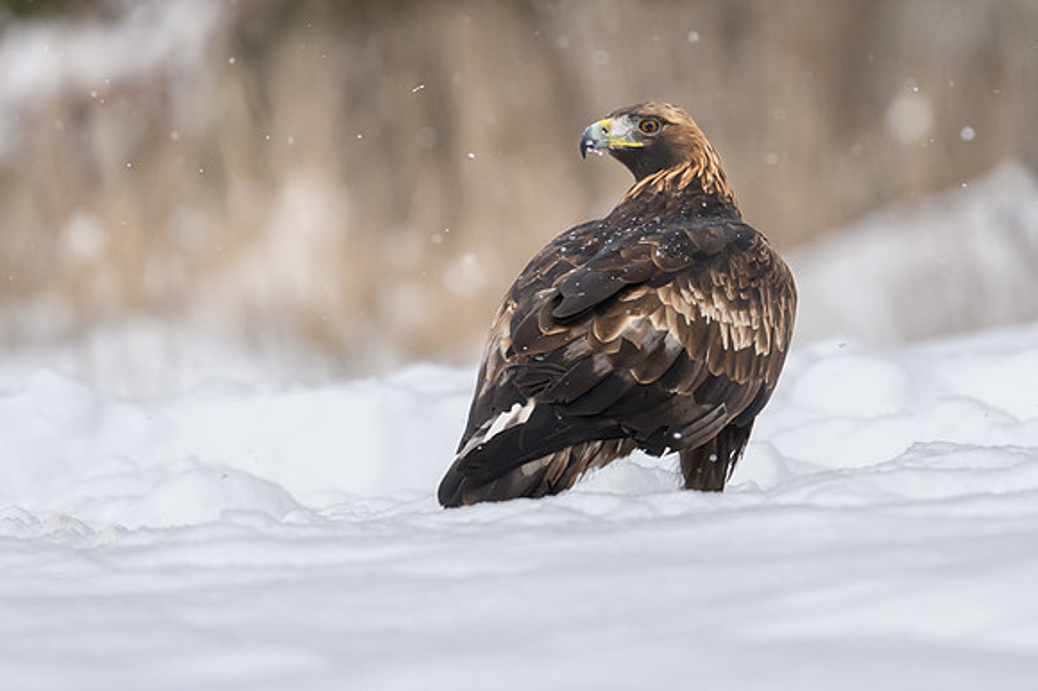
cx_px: 689
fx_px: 34499
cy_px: 24
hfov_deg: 1.7
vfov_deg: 1.1
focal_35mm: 1197
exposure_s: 1/1000
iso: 1250
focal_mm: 560
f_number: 4
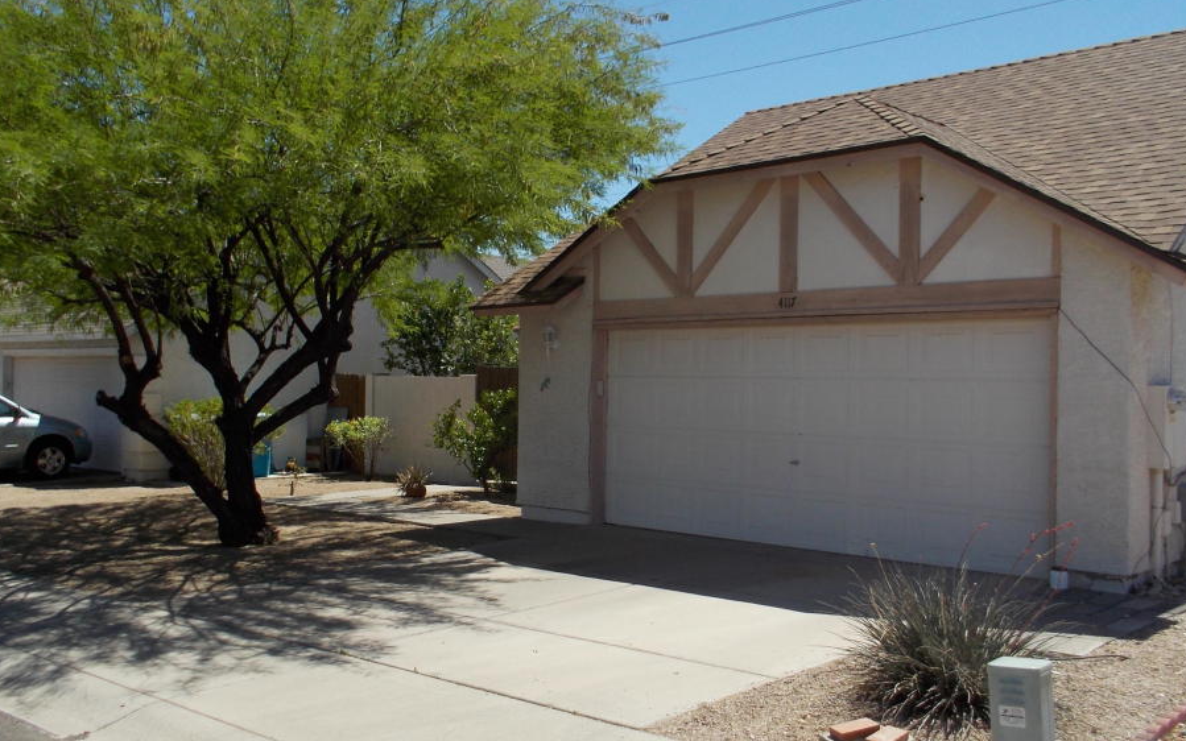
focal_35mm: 35
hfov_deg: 55.3
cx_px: 582
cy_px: 372
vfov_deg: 36.3
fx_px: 1131
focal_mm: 4.1
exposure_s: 1/800
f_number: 3.3
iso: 80
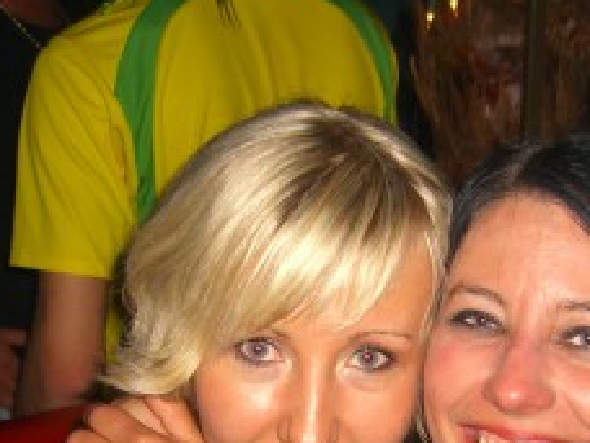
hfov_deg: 19.6
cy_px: 518
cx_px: 373
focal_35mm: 100
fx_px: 1704
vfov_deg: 14.4
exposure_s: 1/60
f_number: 2.8
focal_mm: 7.9
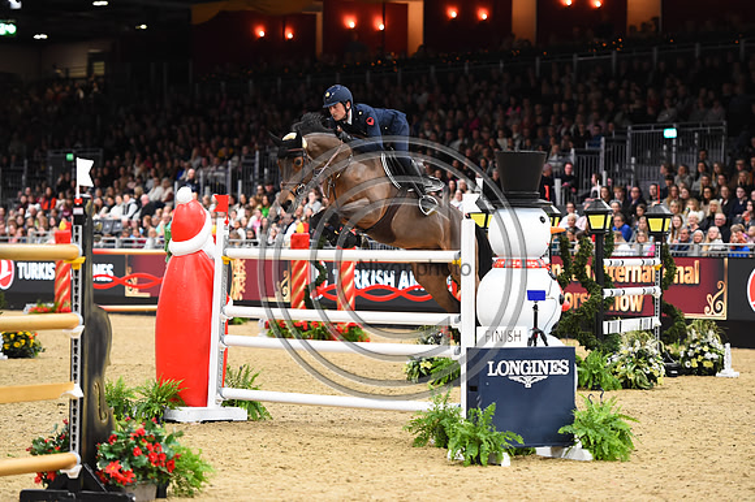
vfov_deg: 10.1
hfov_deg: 15.2
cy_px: 251
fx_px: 2830
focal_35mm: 135
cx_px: 378
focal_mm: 135
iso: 5000
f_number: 3.5
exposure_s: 1/800
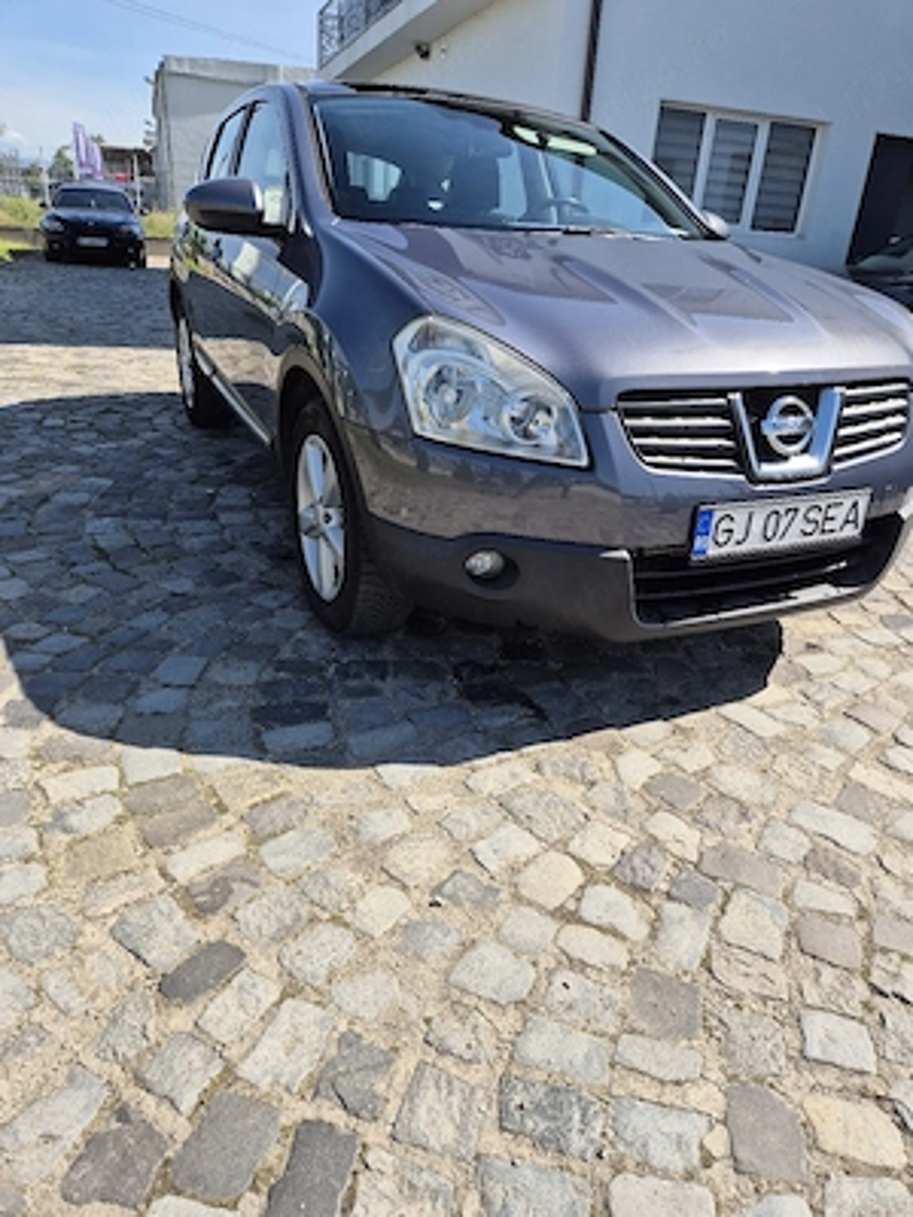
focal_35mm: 23
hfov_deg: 58.9
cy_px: 608
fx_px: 809
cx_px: 456
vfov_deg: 73.9
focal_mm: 5.4
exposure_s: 1/1429
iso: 25
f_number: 1.8
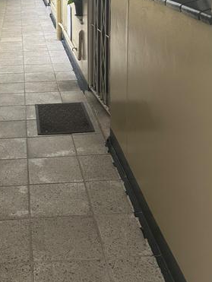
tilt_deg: -12.4
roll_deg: +2.0
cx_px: 36
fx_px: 456
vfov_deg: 33.0
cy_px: 43
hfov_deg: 25.6
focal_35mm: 56
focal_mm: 5.7
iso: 125
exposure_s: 1/83
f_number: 1.5
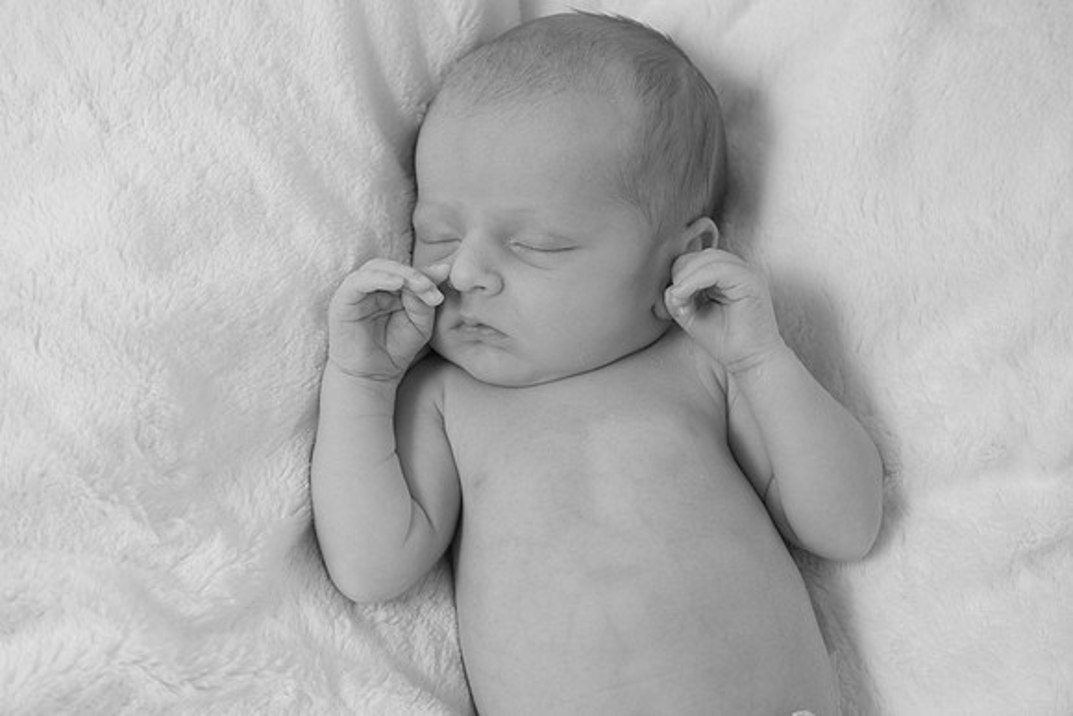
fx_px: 1908
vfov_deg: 21.3
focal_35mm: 64
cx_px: 536
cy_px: 358
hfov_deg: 31.4
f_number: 4
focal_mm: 42.7
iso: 800
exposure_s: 1/180
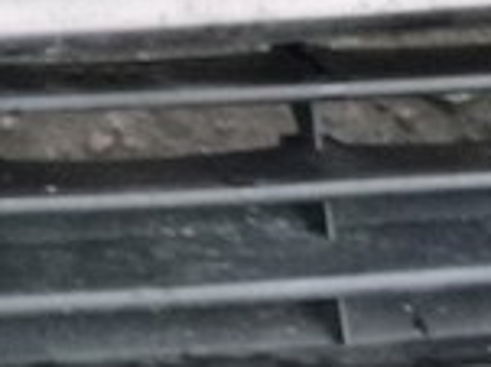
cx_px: -527
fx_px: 1502
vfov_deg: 13.7
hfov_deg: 14.8
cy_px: -19
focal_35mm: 106
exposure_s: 1/60
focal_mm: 4.5
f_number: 3.9
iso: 400
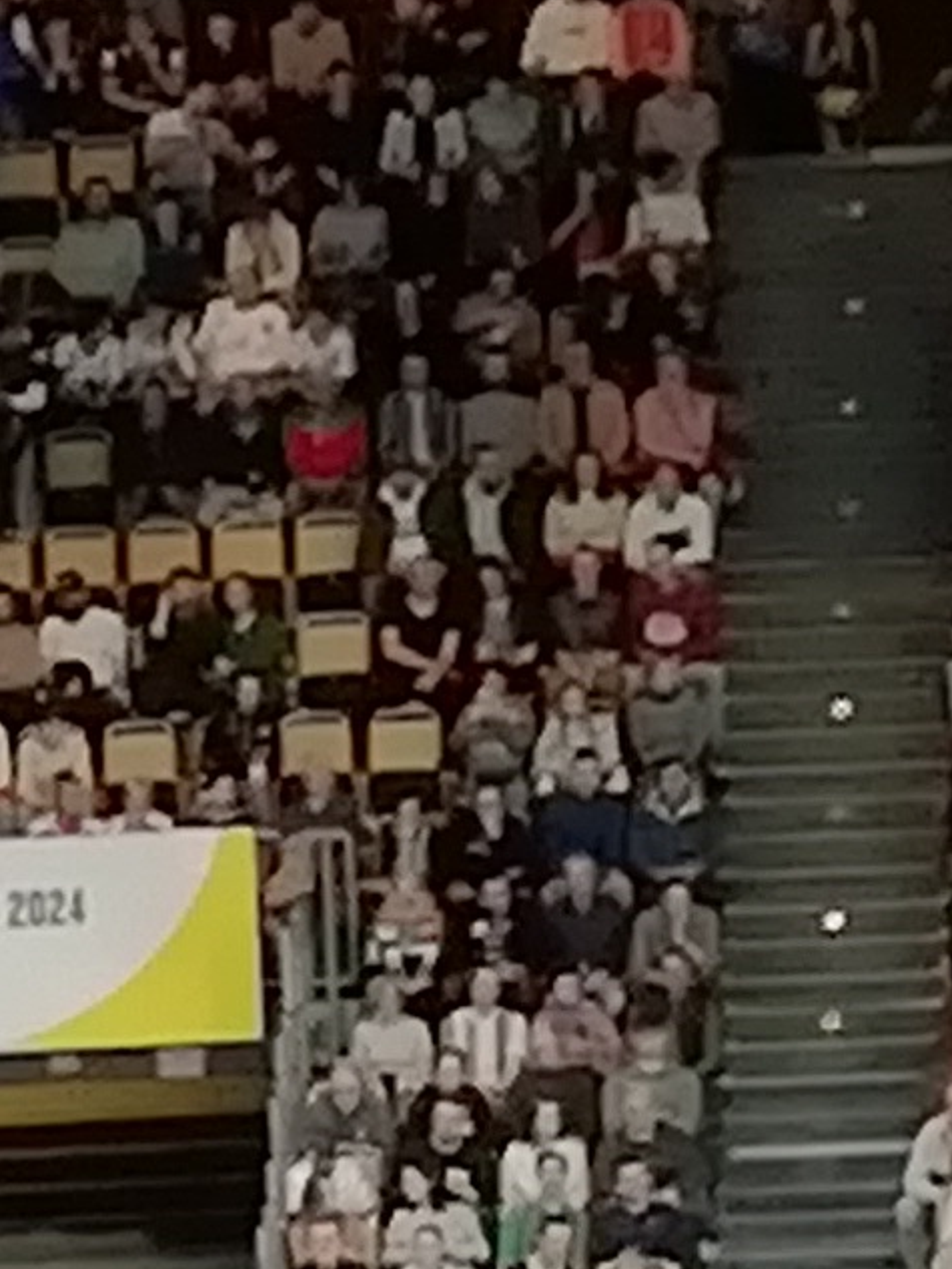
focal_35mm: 322
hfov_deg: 4.6
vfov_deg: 6.1
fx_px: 11803
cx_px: -164
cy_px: 1834
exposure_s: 1/50
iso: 64
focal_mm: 3.46
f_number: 2.2
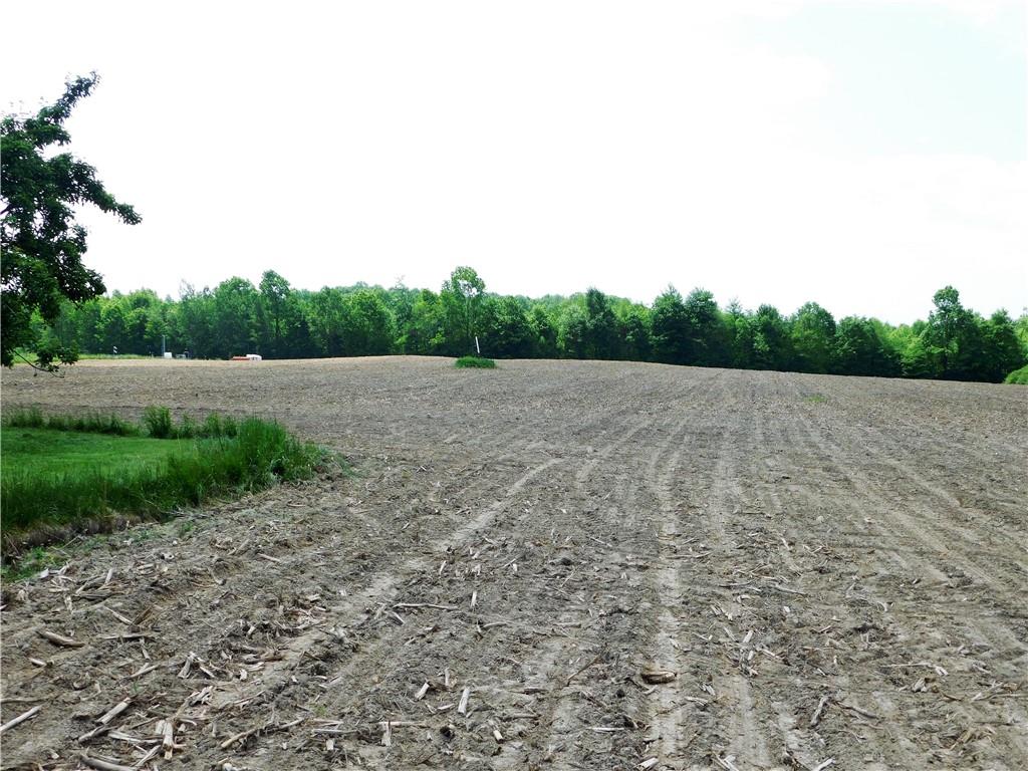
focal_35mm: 40
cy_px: 386
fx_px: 1188
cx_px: 514
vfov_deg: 36.0
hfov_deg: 46.8
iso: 125
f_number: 3.6
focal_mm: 7.1
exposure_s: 1/800
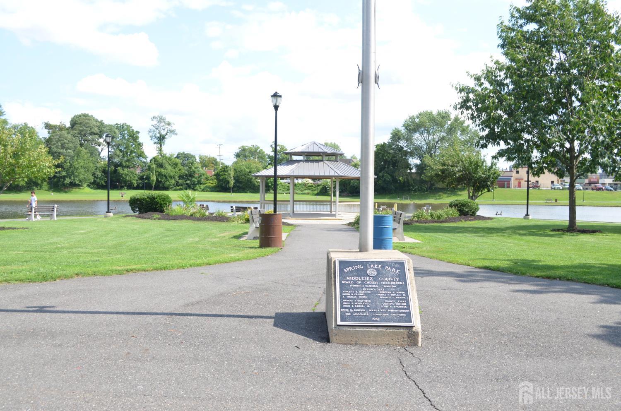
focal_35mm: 33
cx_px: 310
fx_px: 568
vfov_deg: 39.8
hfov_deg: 57.3
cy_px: 206
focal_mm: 22
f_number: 5.6
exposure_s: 1/125
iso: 100
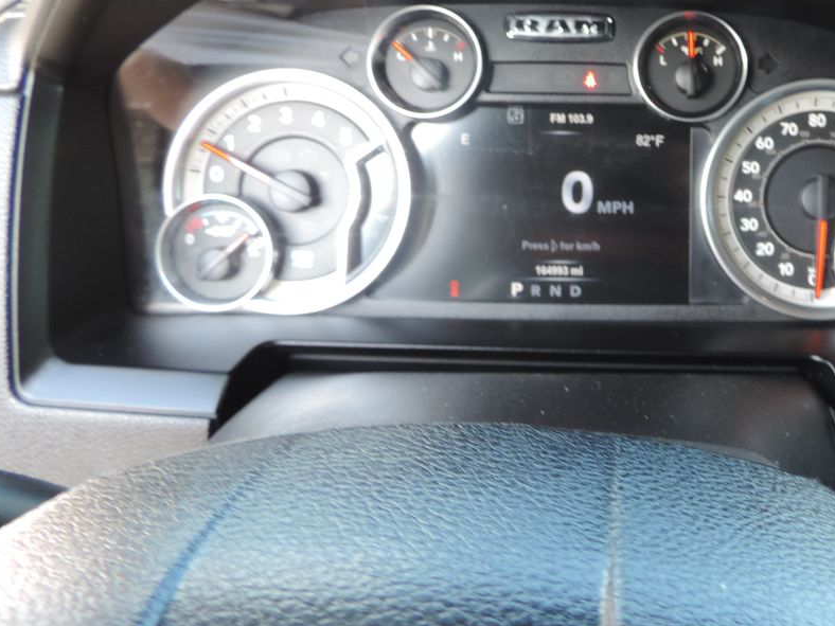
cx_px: 651
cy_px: 195
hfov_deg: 45.8
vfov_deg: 36.3
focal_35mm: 39
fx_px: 941
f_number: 3
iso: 140
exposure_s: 1/30
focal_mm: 4.3
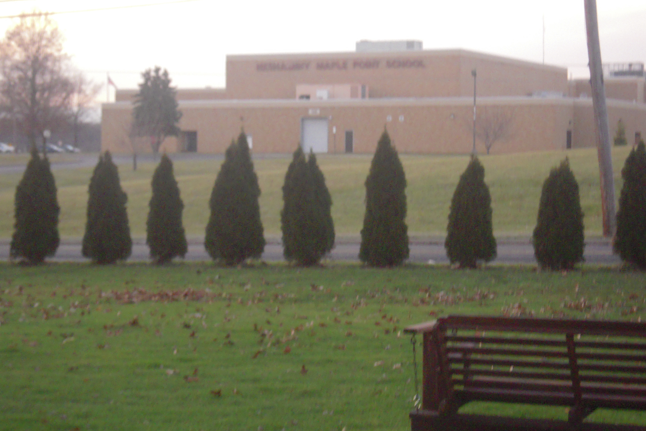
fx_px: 1687
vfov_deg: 14.5
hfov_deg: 21.7
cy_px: 243
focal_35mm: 94
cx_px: 323
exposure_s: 1/125
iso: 800
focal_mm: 16.1
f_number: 5
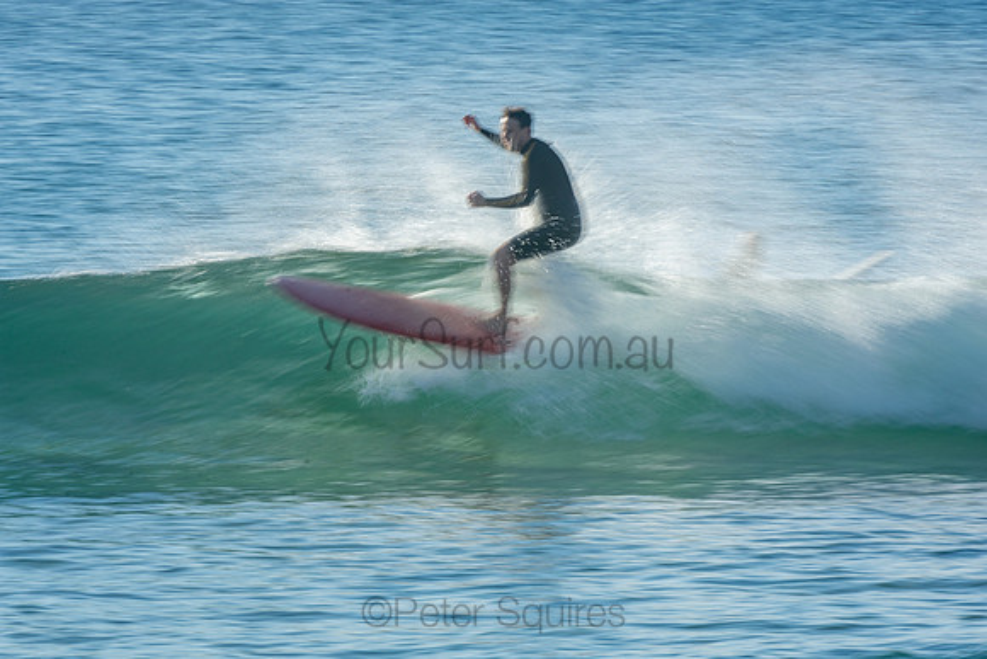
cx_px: 494
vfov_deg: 2.3
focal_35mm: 600
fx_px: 16453
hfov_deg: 3.4
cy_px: 330
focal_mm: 400
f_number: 22
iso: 100
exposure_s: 1/30
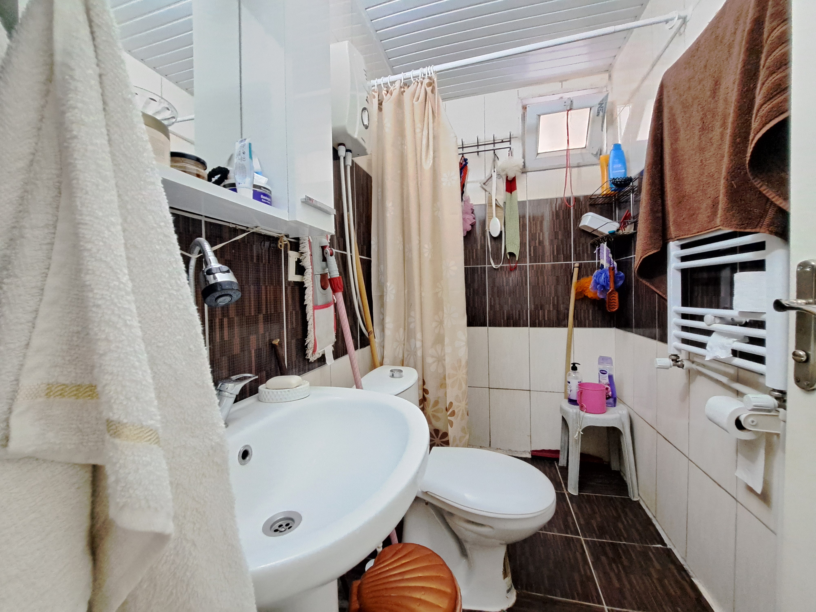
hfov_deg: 106.2
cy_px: 306
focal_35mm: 13
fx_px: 306
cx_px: 408
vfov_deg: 89.9
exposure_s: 1/20
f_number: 2.2
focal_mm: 1.74
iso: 500
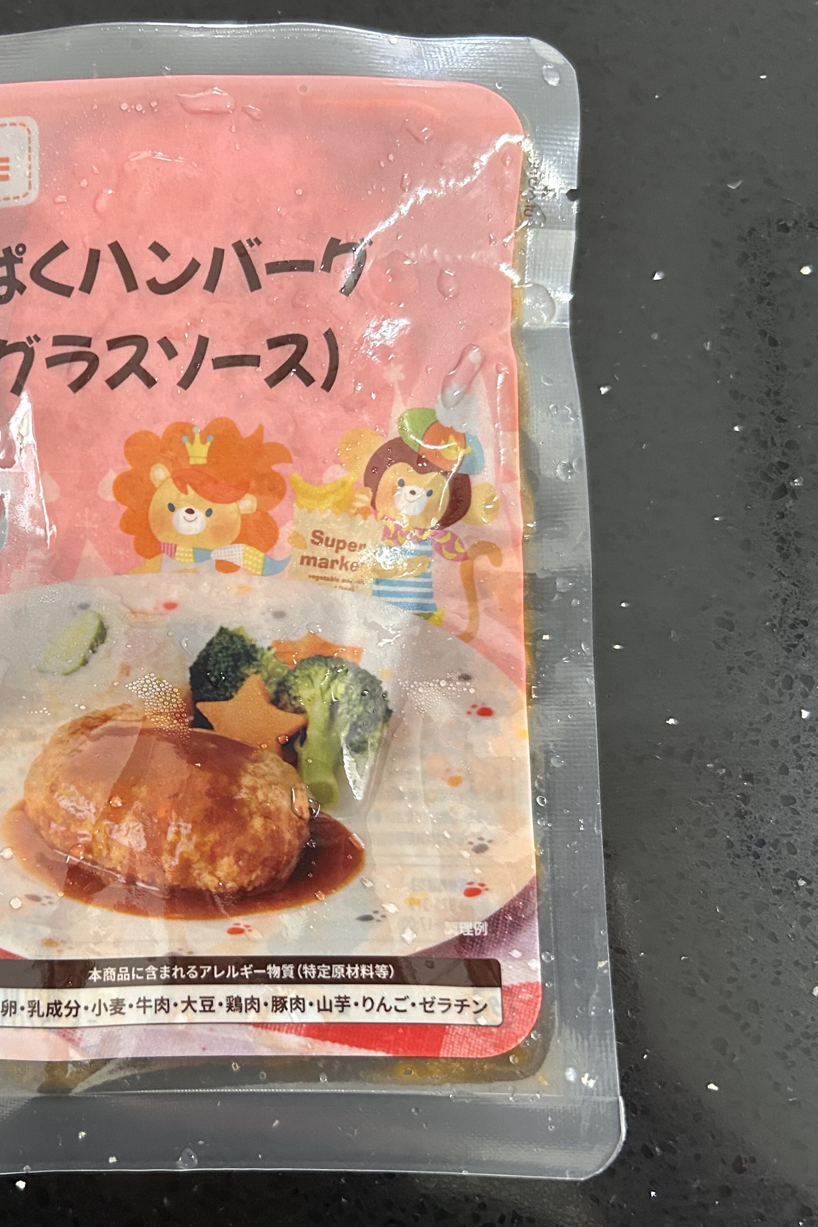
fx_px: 1261
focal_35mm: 37
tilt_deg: -80.6
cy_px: 616
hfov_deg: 34.3
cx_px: 111
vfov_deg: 51.9
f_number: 1.5
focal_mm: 5.7
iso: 400
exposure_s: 1/60
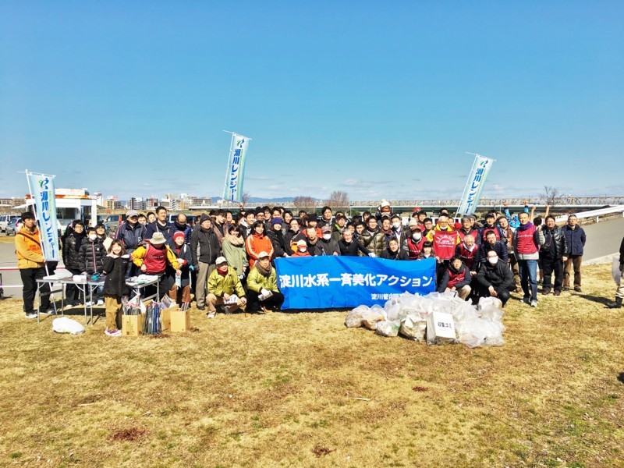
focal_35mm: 29
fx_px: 523
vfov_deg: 48.2
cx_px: 312
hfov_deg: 61.7
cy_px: 234
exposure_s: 1/2137
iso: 25
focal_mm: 4.15
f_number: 2.2
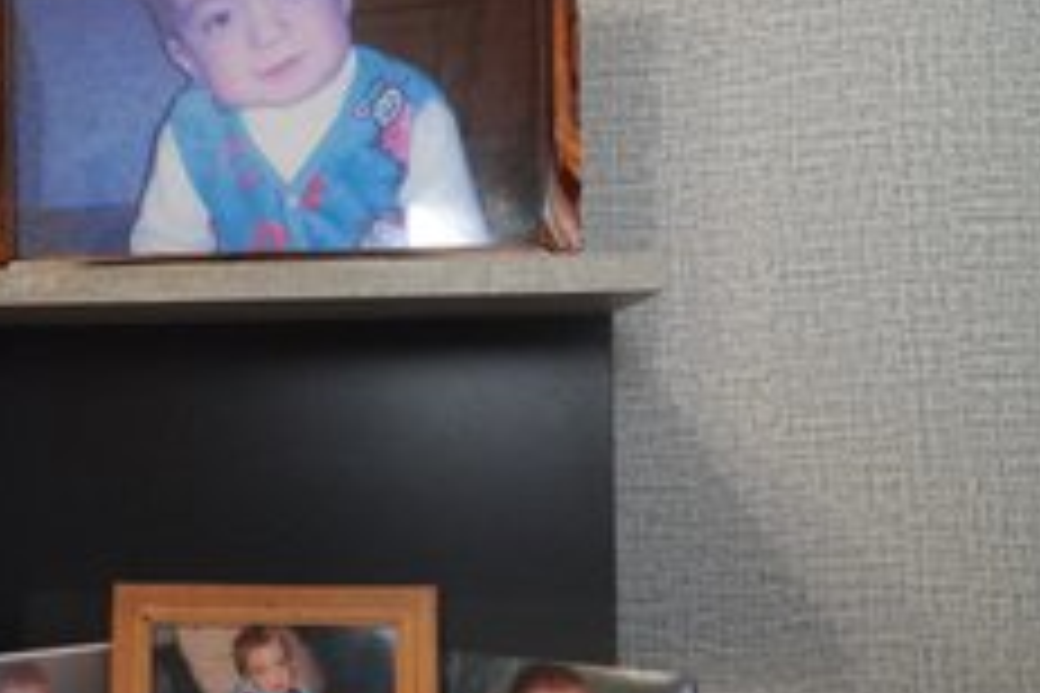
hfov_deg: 36.4
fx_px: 1502
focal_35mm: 52
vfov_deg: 26.0
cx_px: 158
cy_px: 358
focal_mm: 20
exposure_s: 1/160
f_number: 4
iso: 6400
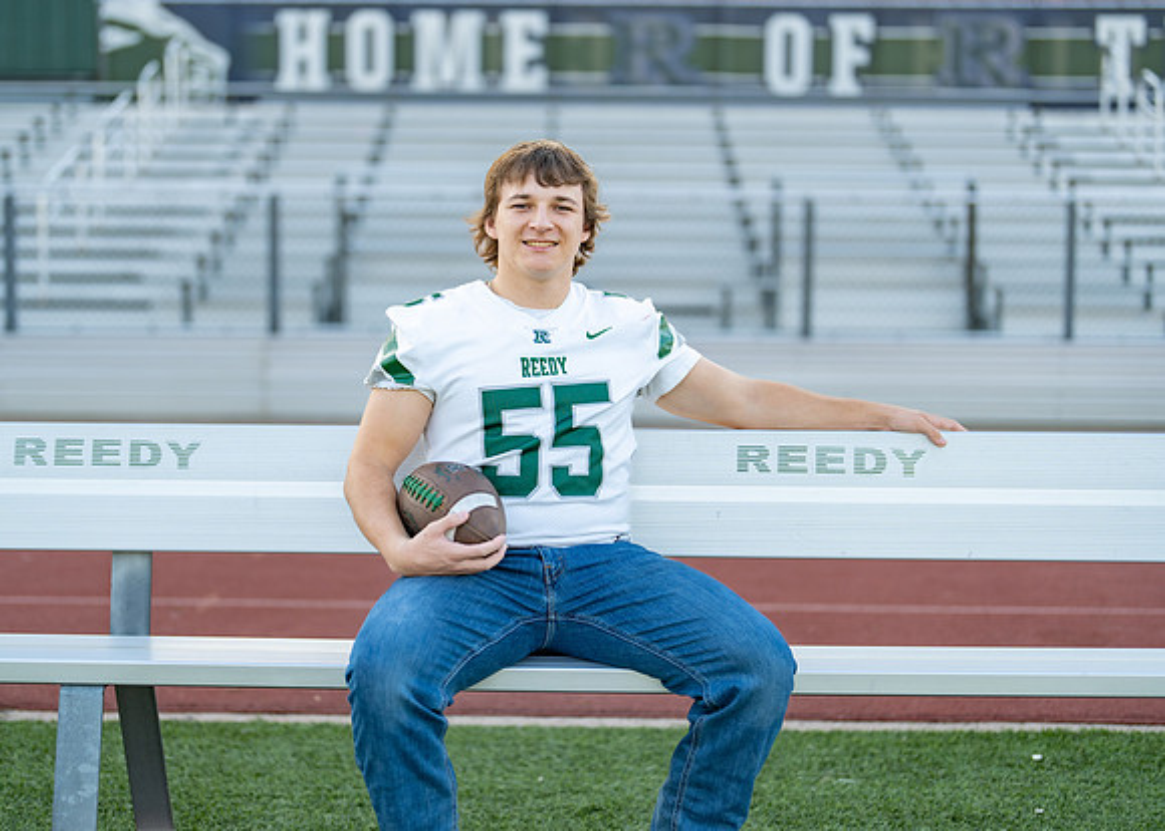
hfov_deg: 35.0
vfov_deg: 25.4
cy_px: 402
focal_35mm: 56
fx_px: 1844
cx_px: 526
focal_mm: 50
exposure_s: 1/800
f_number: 1.2
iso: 100
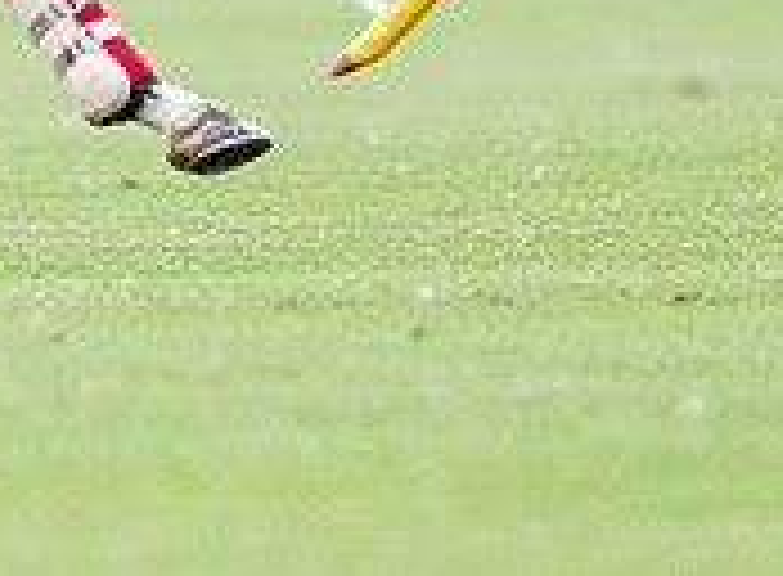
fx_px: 67461
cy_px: 66
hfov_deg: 0.7
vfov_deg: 0.5
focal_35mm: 3003
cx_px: -940
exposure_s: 1/800
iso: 1250
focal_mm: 500
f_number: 4
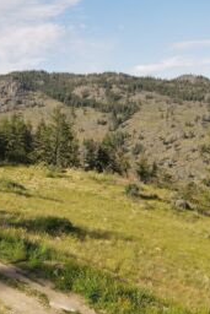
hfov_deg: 30.5
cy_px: 168
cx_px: -23
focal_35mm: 39
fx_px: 341
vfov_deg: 49.5
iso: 100
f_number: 2.8
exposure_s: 1/400
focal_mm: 4.5
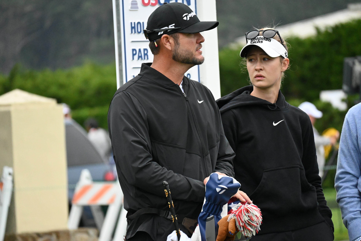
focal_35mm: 375
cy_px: 120
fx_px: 3760
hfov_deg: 5.5
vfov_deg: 3.7
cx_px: 180
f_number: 6.3
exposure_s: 1/4000
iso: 6400
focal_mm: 250
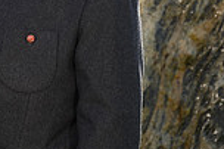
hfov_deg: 7.8
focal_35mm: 260
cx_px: -133
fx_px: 1616
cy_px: -41
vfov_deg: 5.2
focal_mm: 68
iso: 100
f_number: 3.5
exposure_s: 1/640
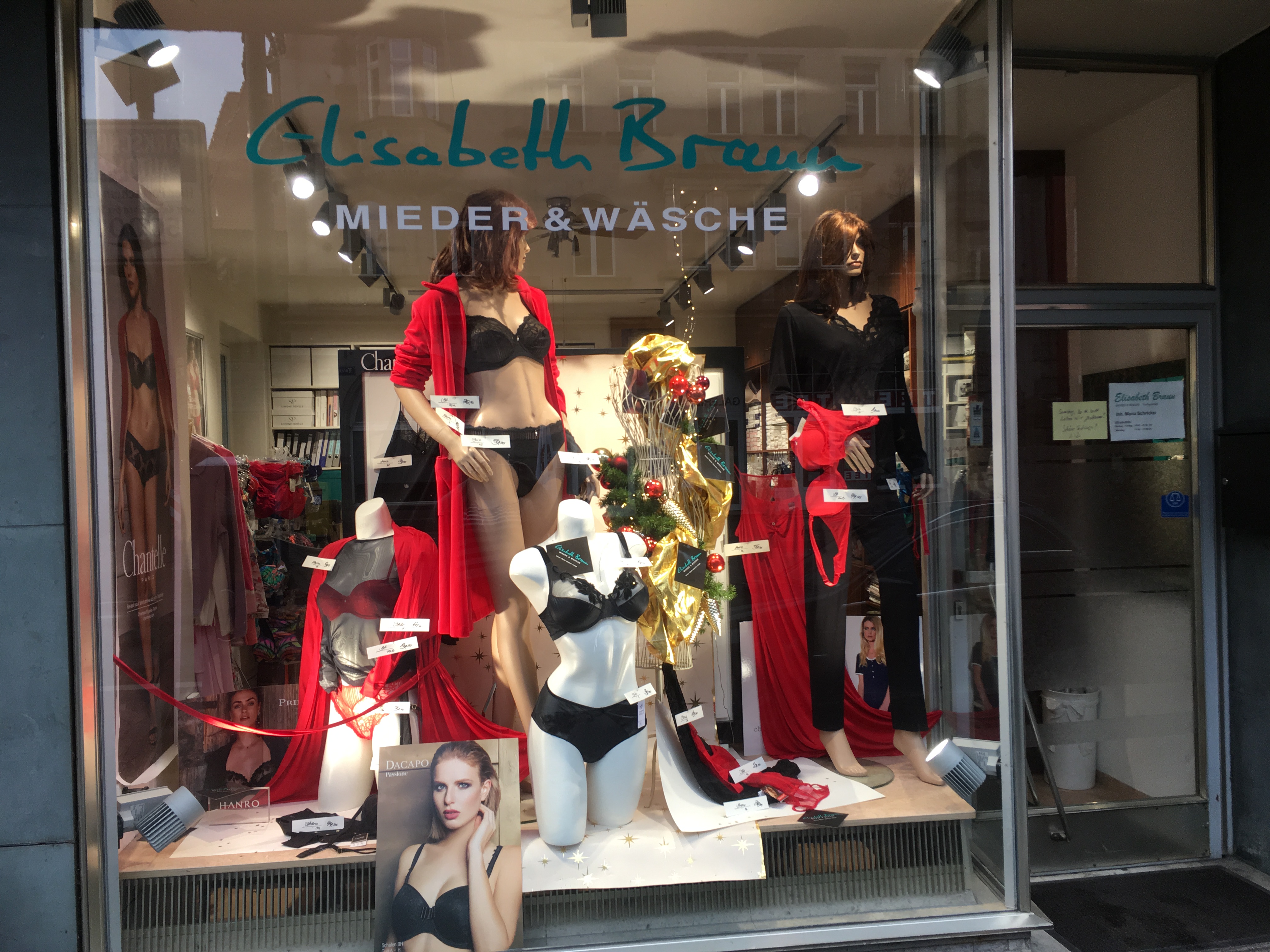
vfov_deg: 48.2
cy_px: 476
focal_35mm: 29
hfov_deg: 61.7
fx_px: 1064
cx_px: 635
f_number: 2.2
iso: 40
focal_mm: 4.15
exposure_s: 1/100
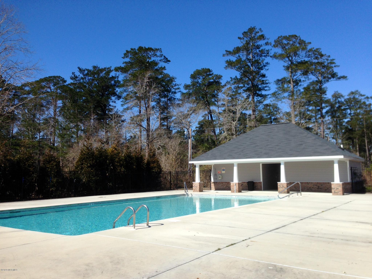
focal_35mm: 33
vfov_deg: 42.9
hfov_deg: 55.4
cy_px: 140
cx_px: 186
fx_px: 355
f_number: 2.4
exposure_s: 1/1748
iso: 50
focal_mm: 4.12
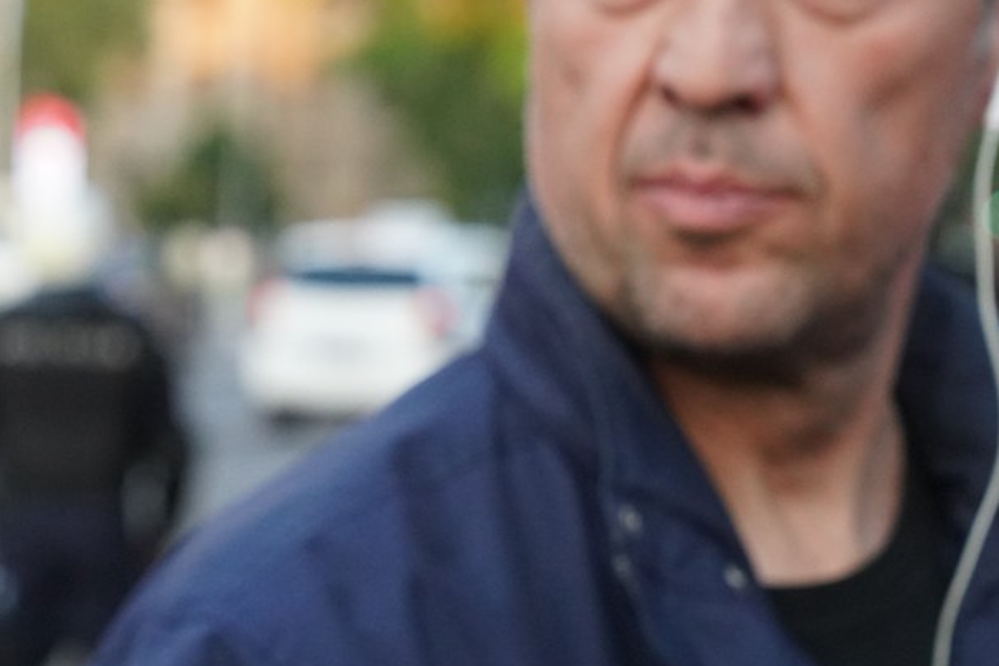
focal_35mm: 179
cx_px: -99
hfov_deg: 11.3
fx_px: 4967
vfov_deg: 7.7
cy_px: 533
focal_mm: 53
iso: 2000
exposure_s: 1/500
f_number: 4.5
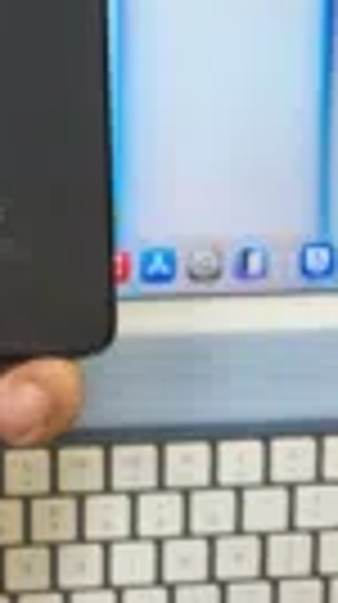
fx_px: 1200
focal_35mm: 75
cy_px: 36
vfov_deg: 27.1
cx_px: -50
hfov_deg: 15.5
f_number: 1.8
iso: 104
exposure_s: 1/100
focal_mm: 5.56
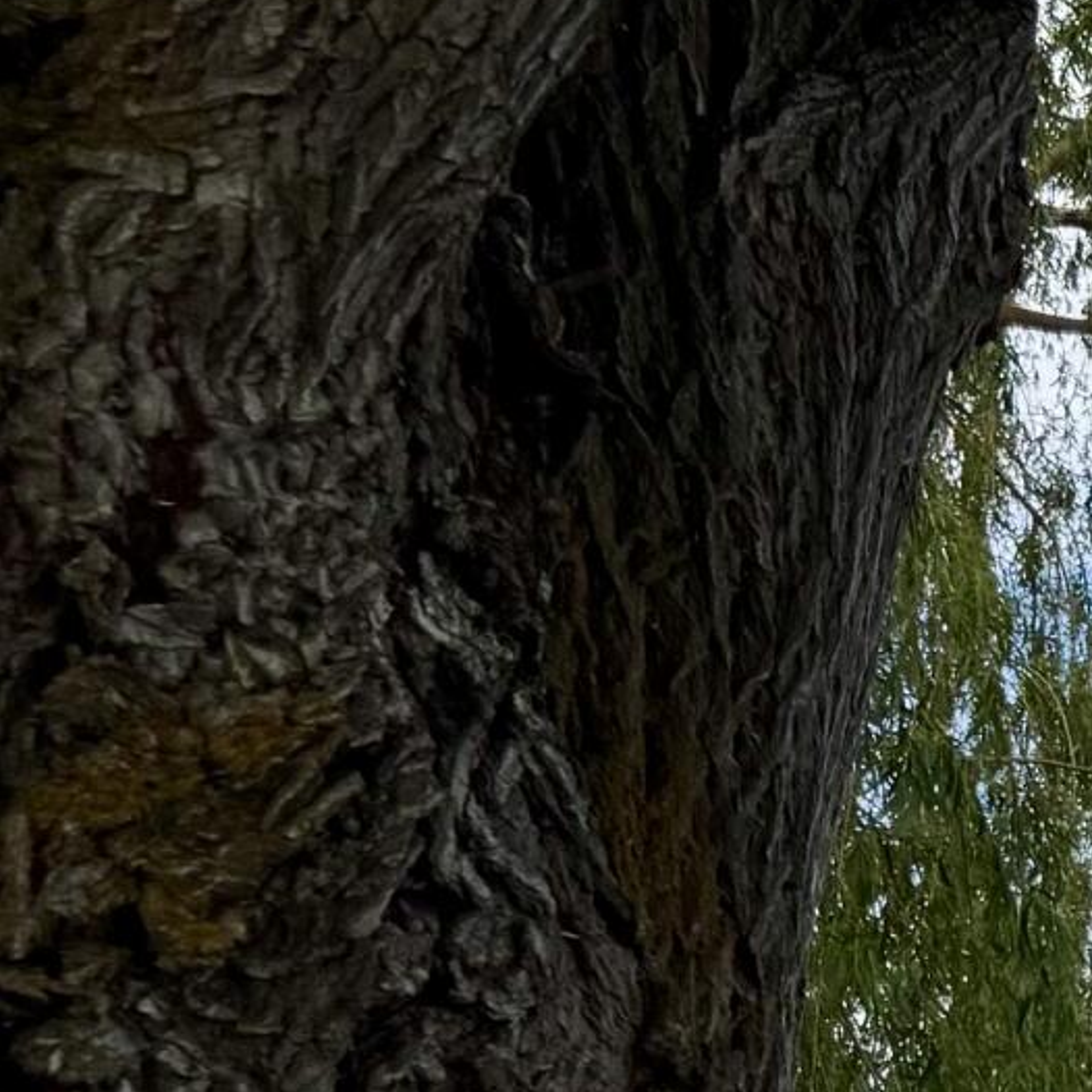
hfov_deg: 11.2
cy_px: 978
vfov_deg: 14.3
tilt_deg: +4.4
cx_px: 2879
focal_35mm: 121
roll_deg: -0.4
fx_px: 4319
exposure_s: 1/3597
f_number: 1.78
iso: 80
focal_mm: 6.76
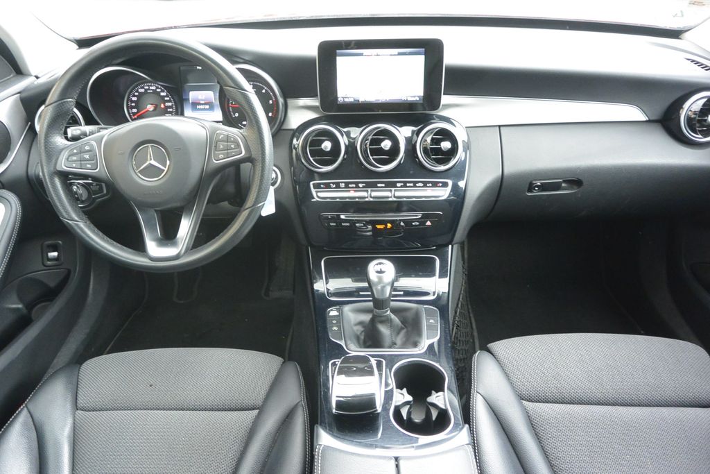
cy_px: 237
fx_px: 533
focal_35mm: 27
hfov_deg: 67.4
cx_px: 355
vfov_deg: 47.9
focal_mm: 10
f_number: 3.5
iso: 800
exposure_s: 1/40
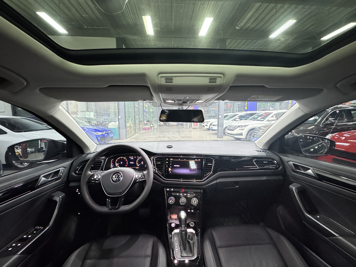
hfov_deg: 102.1
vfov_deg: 85.7
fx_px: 144
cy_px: 134
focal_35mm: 14
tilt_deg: -6.6
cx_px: 178
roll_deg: +0.7
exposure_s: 1/25
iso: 1250
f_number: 2.2
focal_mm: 2.22
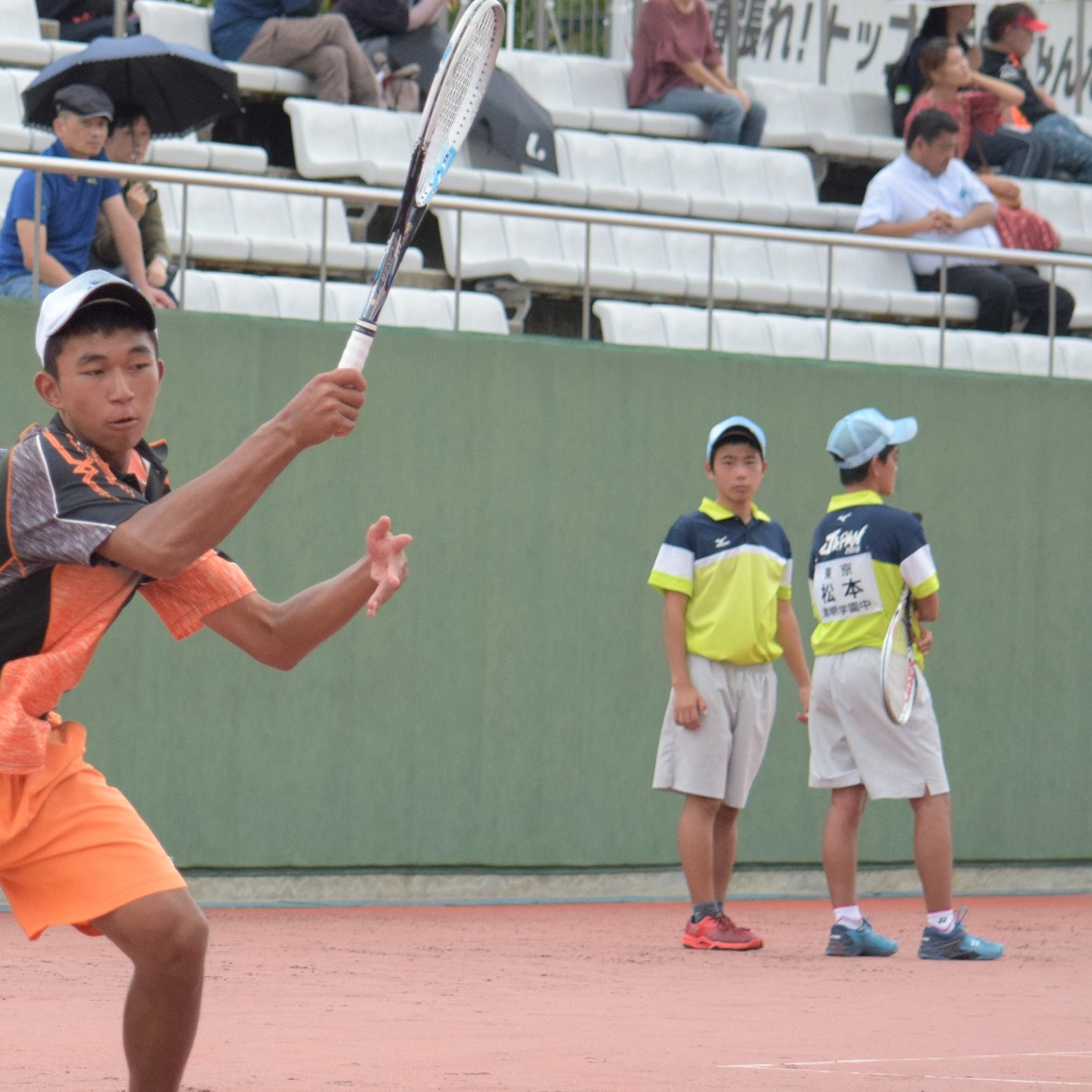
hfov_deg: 9.2
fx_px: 6745
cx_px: 277
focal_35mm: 189
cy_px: 598
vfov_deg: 9.3
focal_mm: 86
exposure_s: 1/2500
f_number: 4.5
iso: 1250
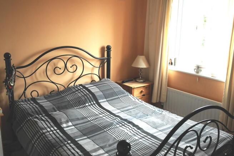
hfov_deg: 53.1
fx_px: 234
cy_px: 78
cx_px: 117
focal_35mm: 36
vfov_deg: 36.9
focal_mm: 24
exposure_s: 1/100
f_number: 4
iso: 200
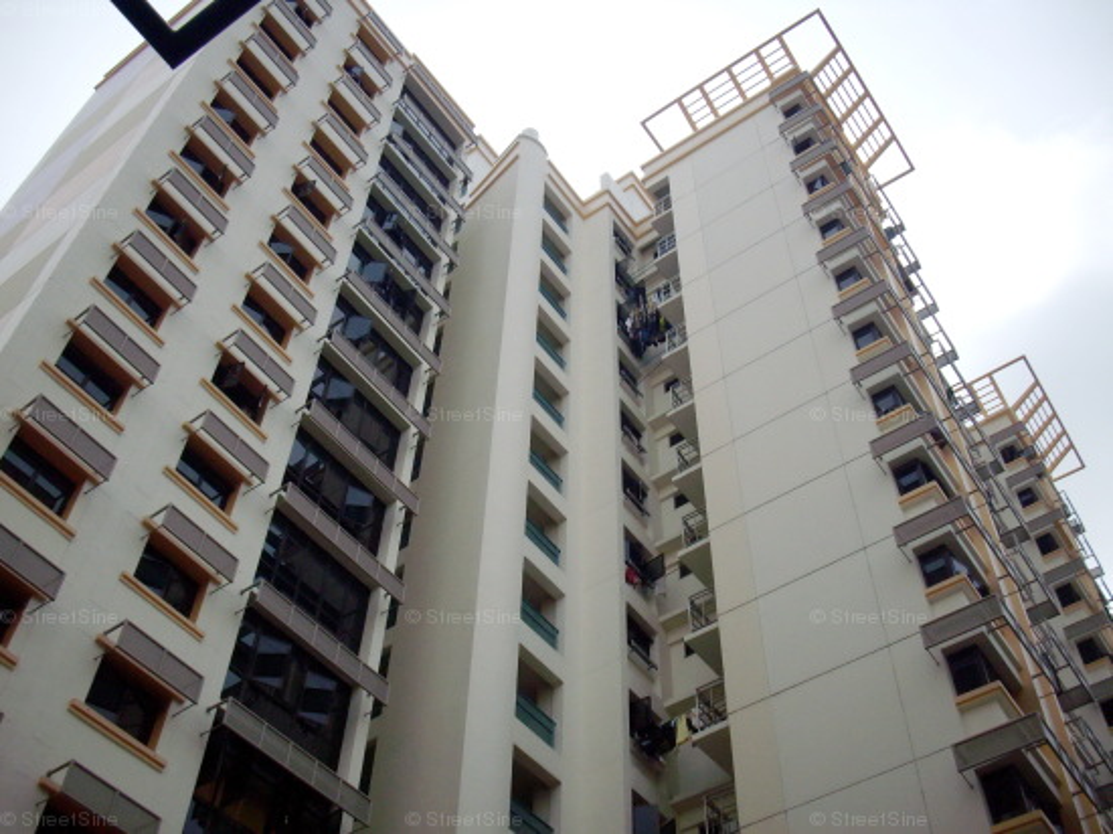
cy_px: 417
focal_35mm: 37
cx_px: 556
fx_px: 1189
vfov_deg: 38.6
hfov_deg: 50.2
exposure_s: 1/1000
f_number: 5.6
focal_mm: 6.2
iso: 80
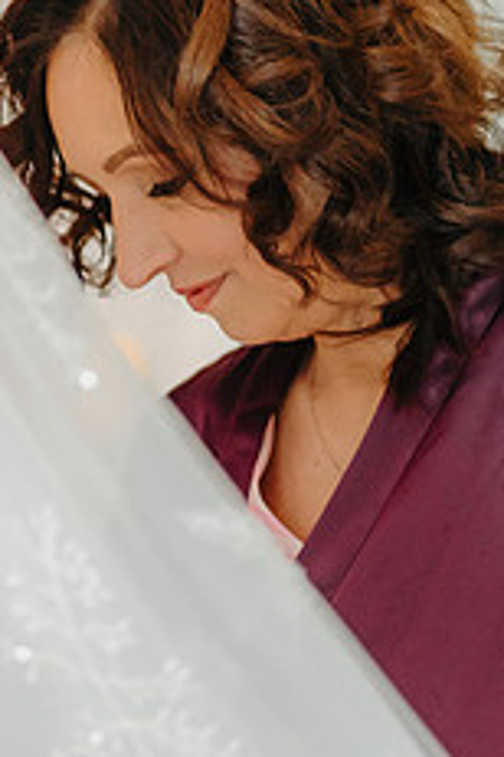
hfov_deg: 5.7
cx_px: 33
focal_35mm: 240
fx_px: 5040
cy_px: 274
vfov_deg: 8.6
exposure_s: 1/200
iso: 1600
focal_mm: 85
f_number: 1.8
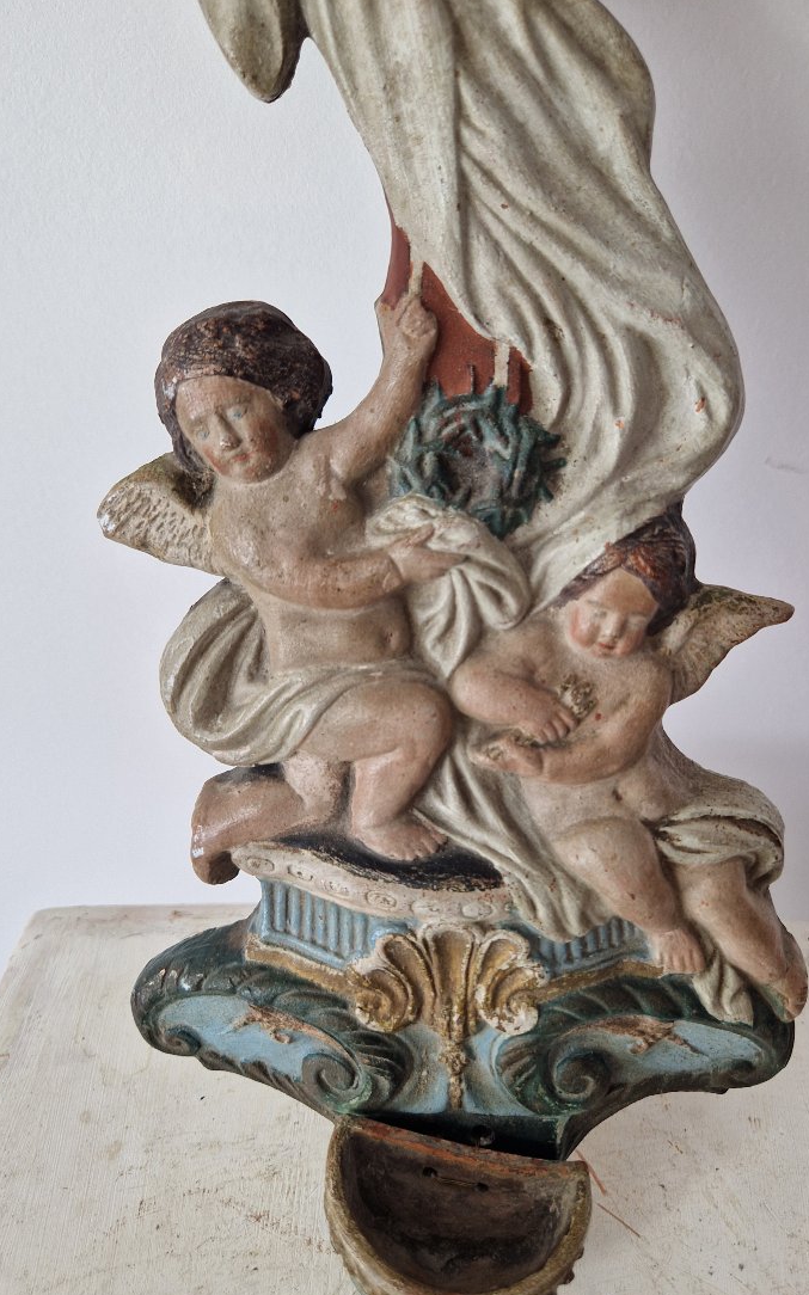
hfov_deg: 45.8
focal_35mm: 27
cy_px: 671
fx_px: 953
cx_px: 473
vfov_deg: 68.4
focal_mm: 5.4
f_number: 1.8
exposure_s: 1/121
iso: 50
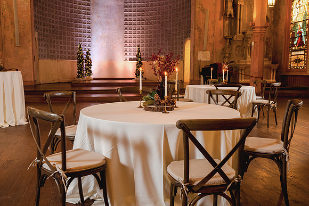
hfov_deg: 54.4
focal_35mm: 35
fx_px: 300
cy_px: 103
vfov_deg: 37.9
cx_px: 154
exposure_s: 1/20
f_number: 5.6
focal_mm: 35
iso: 400
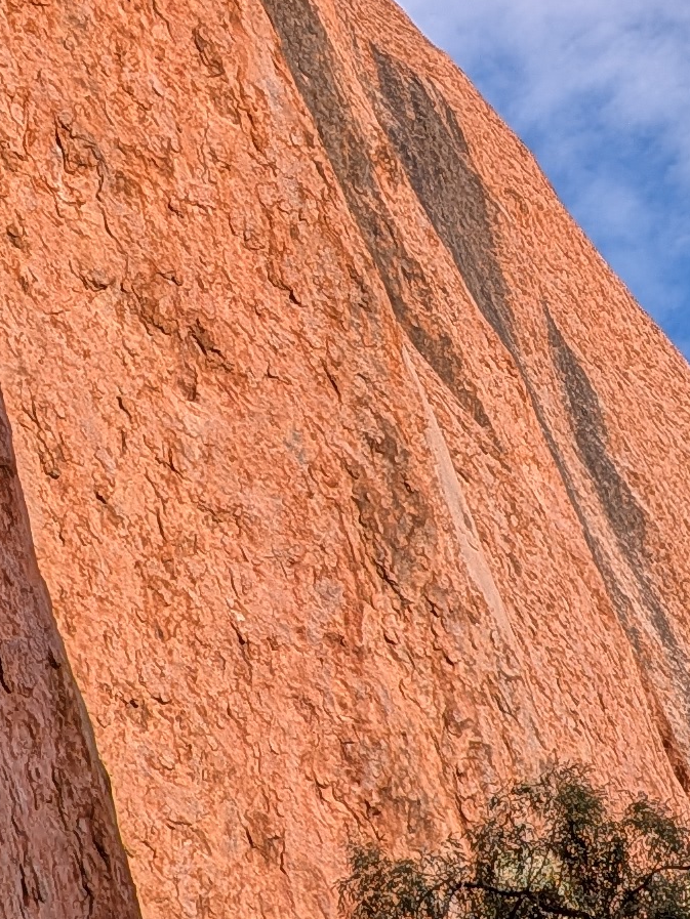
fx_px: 2843
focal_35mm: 107
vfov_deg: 17.4
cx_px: 364
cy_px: 1137
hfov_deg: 13.8
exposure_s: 1/1949
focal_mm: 4.53
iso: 29
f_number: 1.7
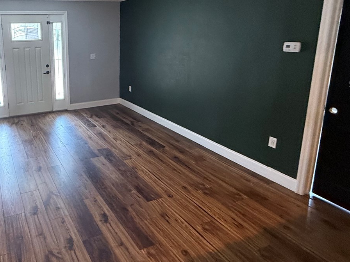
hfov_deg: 63.7
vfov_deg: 53.6
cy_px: 84
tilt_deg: -9.4
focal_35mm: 25
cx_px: 73
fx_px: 253
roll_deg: +0.3
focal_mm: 2.22
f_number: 2.2
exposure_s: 1/60
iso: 400
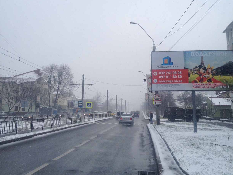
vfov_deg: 30.7
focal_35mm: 47
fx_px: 316
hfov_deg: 40.4
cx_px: 119
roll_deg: -0.1
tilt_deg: +11.2
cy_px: 61
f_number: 2.4
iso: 50
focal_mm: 4.28
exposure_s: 1/546
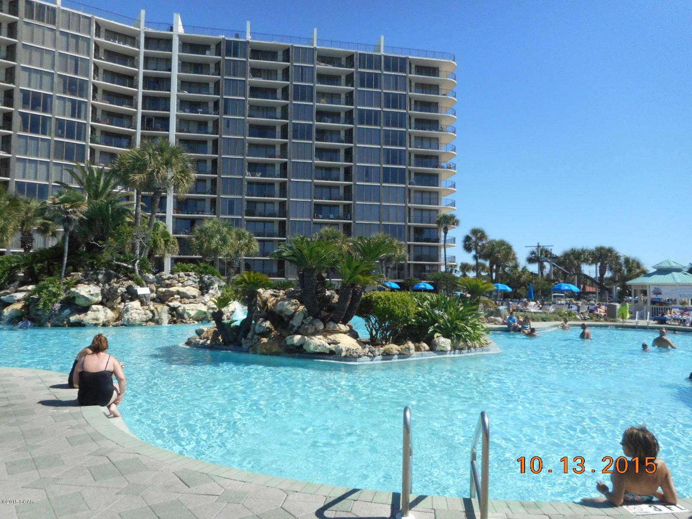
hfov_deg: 69.4
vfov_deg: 54.9
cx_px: 346
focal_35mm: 25
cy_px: 260
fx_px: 500
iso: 200
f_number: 10.5
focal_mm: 4.5
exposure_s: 1/250
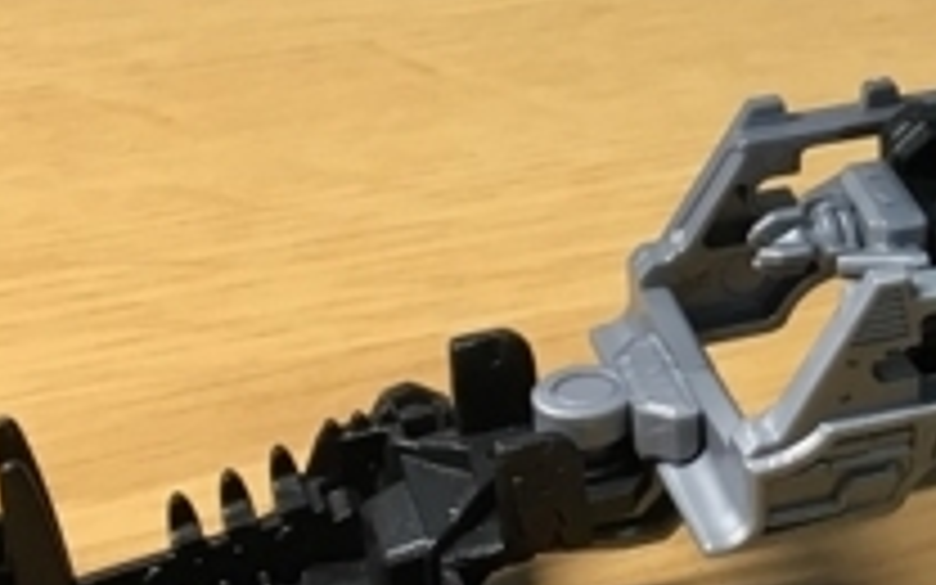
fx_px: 3010
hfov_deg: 16.7
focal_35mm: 118
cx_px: 1220
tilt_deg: -24.5
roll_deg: -2.9
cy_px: -94
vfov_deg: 10.9
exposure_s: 1/30
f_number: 2.2
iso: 64
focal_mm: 4.15
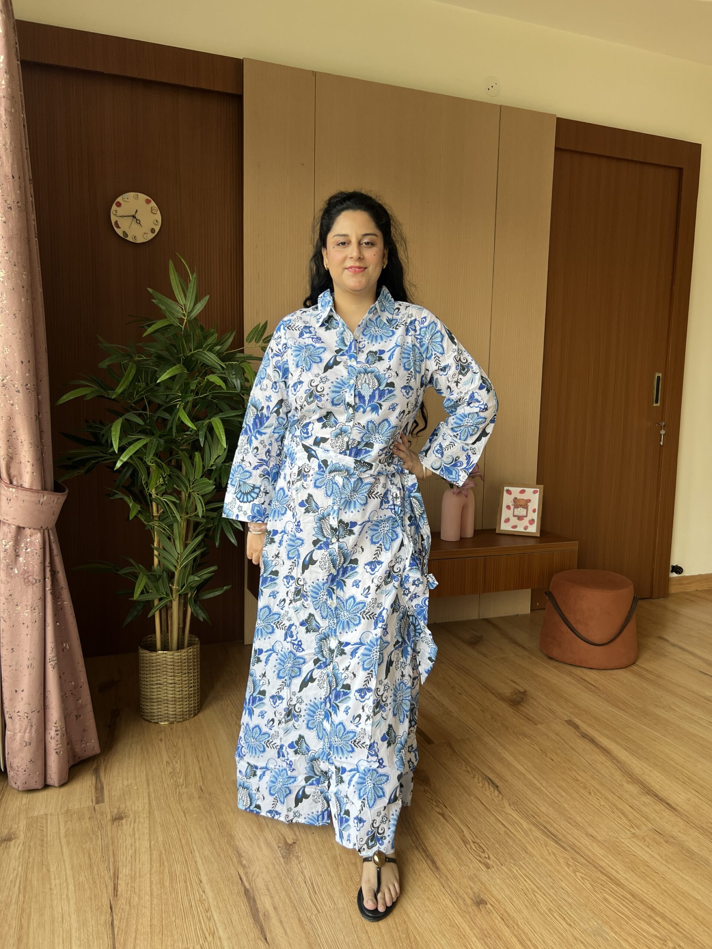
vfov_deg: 67.3
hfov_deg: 53.1
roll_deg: -0.6
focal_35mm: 26
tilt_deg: -6.8
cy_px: 474
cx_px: 356
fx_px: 713
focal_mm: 5.7
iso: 50
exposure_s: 1/121
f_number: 1.5
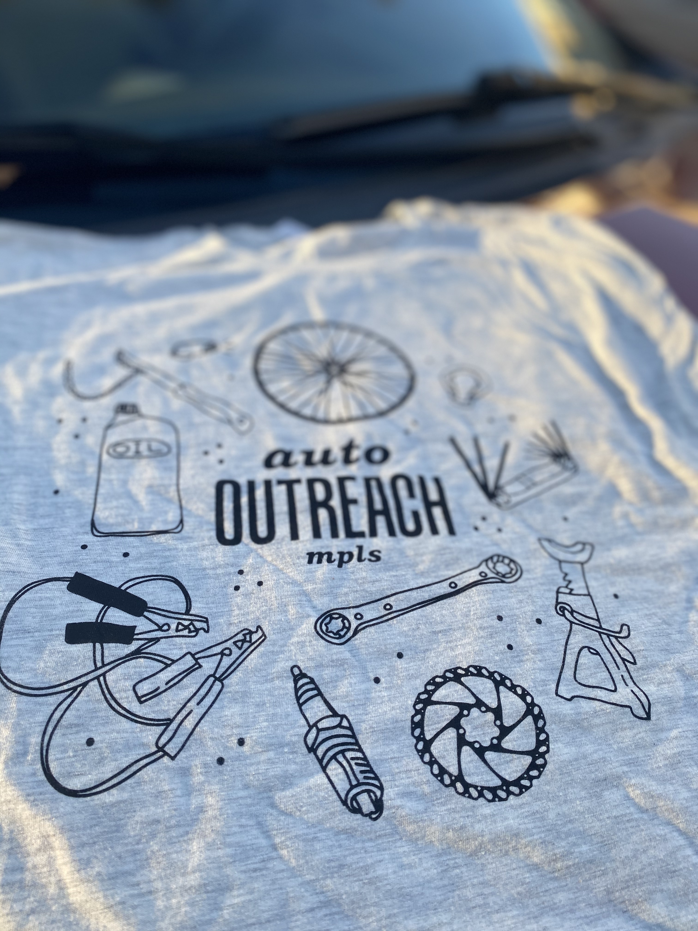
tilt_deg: -37.8
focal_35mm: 26
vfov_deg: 67.3
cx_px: 349
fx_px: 699
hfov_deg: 53.1
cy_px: 466
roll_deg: -6.1
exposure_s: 1/271
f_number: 1.8
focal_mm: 4.25
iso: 32
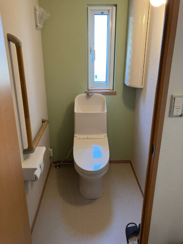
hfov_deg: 49.7
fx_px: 197
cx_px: 92
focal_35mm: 28
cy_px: 122
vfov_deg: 63.4
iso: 160
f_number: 1.8
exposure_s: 1/50
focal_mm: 3.99
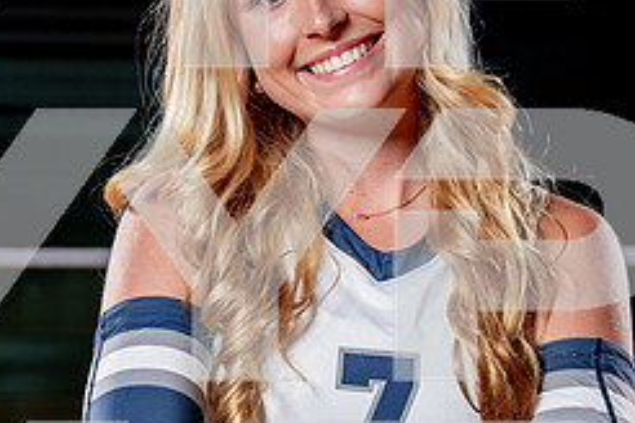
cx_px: 343
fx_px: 2840
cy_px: 246
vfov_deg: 8.5
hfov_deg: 12.8
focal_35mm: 161
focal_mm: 67
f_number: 5.6
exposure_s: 1/250
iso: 250
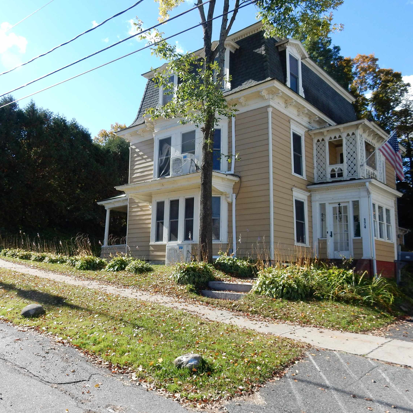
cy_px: 204
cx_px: 200
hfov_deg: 54.0
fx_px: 405
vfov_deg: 54.0
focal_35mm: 30
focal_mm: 4.5
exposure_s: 1/500
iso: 125
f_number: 3.7
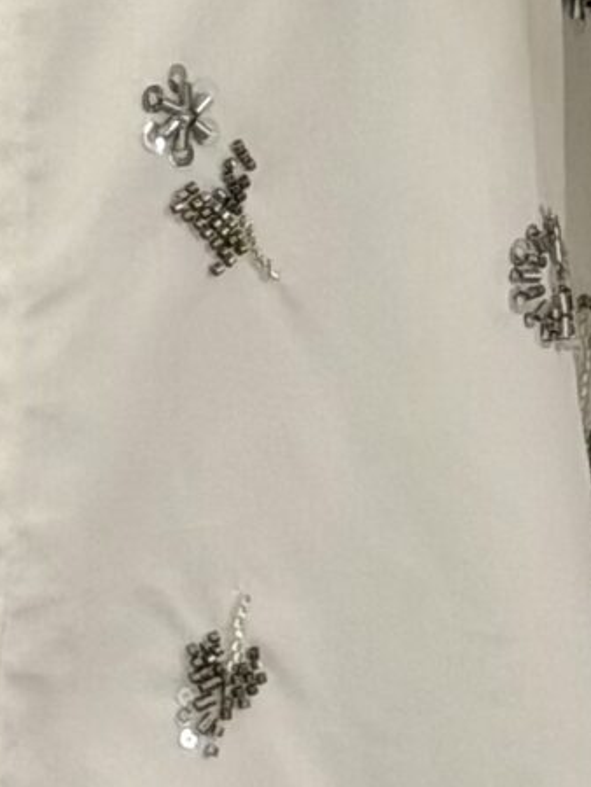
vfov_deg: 7.2
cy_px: 915
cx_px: -292
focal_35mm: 273
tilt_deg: -24.1
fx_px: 6209
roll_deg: -3.4
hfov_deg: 5.4
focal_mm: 6.76
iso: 80
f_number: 1.78
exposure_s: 1/310
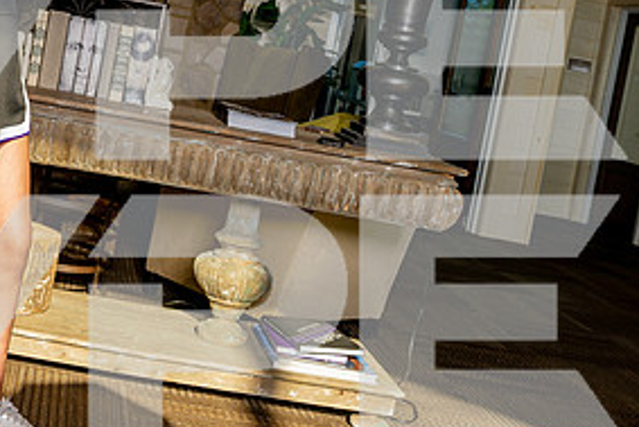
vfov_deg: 24.3
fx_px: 959
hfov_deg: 35.5
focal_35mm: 54
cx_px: 117
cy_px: 36
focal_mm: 24
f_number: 5.6
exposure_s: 1/250
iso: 200
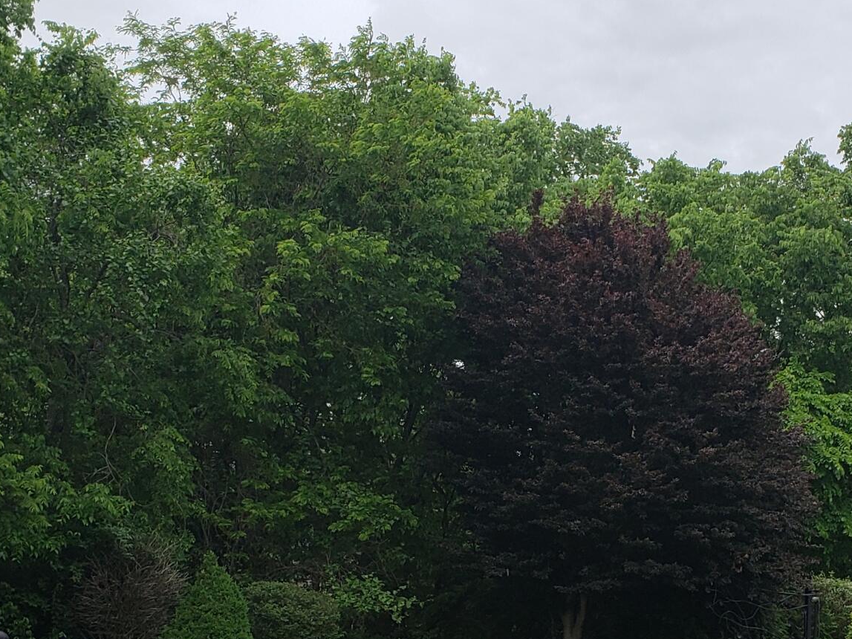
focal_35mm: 68
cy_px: 593
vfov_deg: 21.1
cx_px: 548
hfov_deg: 28.4
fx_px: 1674
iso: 50
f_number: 2.4
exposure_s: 1/1557
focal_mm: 4.3
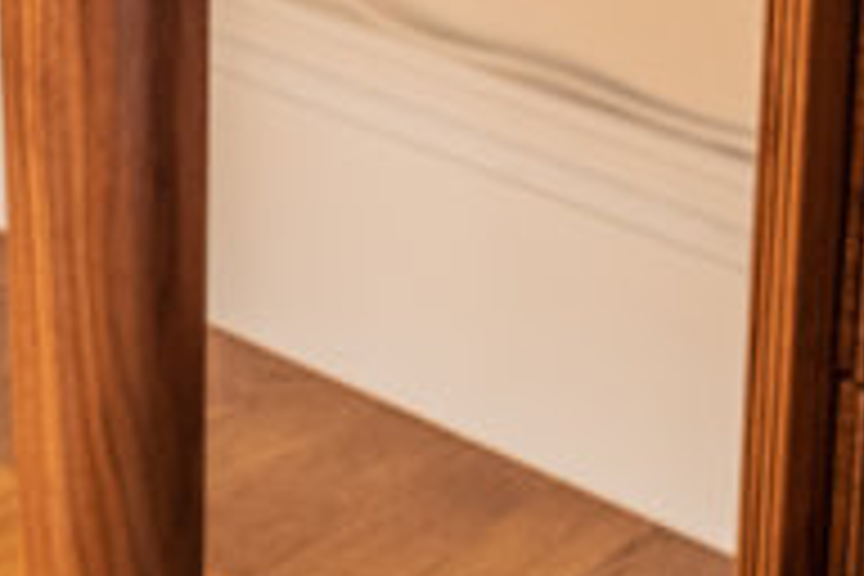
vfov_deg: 9.3
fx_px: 3456
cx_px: 126
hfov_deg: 14.1
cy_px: -302
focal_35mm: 144
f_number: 4
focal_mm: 15.1
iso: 200
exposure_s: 1
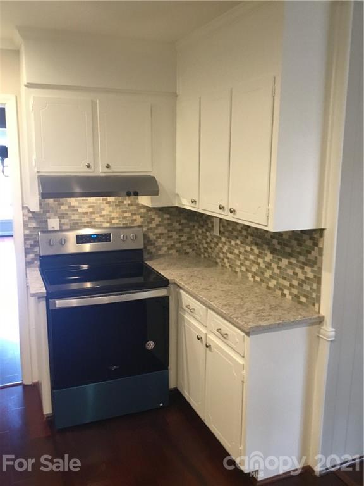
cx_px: 182
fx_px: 435
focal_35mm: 31
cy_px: 243
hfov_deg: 45.4
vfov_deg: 58.4
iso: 125
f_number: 2.4
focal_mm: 3.3
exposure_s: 1/30
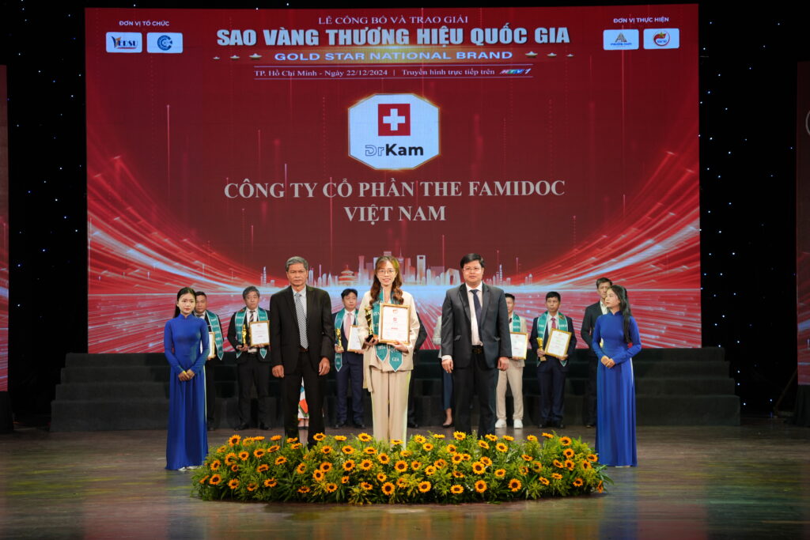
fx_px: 1575
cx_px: 405
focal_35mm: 70
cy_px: 270
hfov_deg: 28.8
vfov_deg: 19.5
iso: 320
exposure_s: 1/100
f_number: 2.8
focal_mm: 70
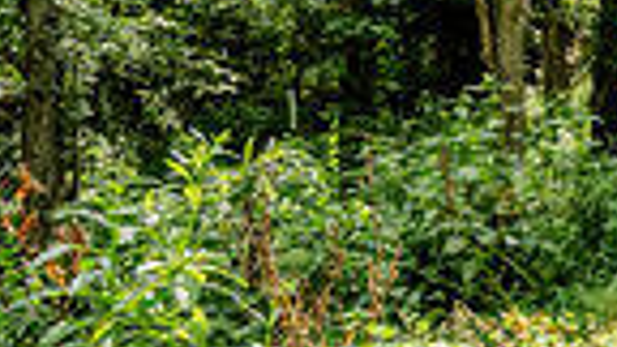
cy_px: -75
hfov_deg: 12.0
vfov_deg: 11.4
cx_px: 1778
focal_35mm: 104
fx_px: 1701
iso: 2000
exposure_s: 1/3200
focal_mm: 14
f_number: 4
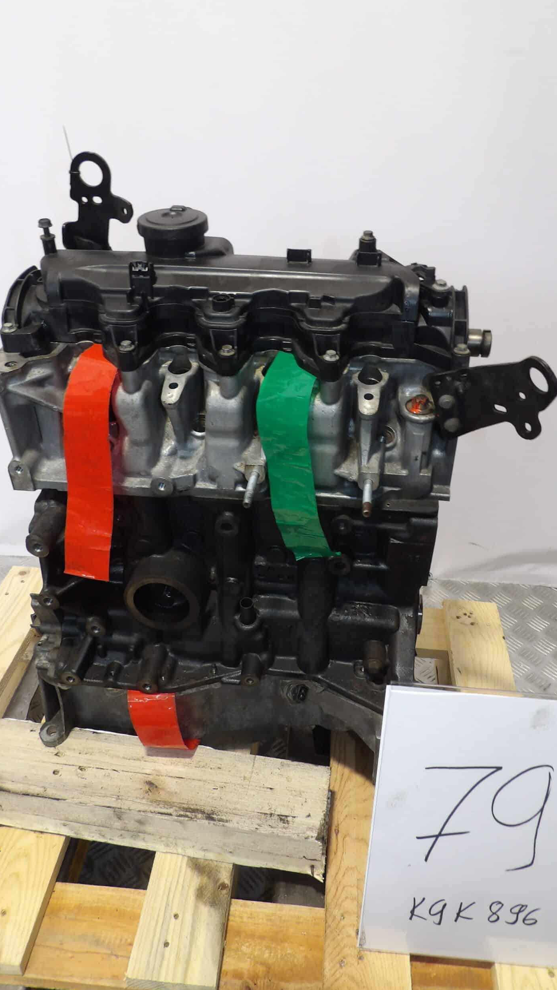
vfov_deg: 69.8
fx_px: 709
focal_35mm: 27
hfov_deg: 42.9
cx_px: 292
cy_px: 482
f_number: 2.8
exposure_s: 1/33
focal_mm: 4.3
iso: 153
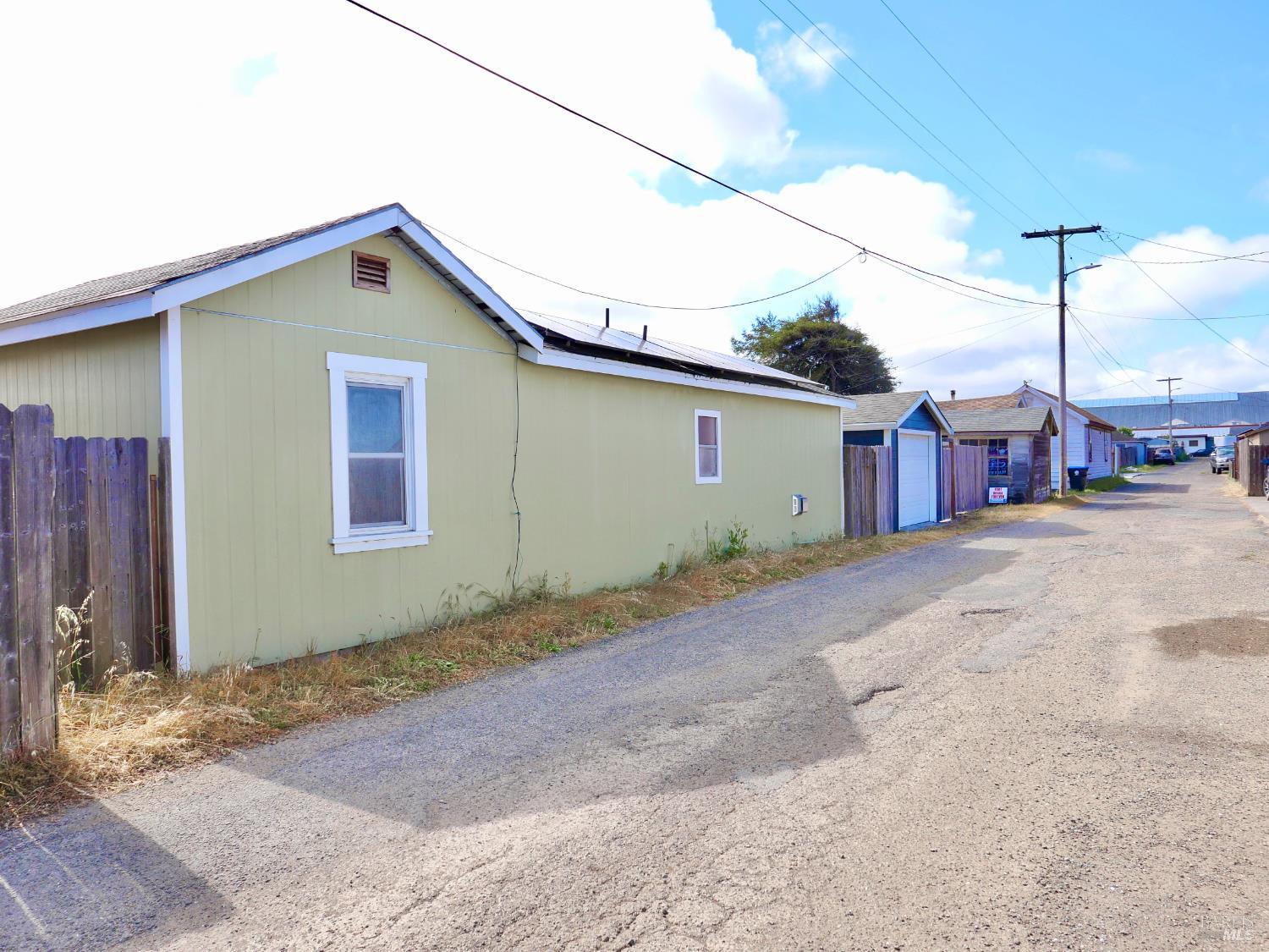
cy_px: 476
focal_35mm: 24
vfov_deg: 56.8
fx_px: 880
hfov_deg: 71.6
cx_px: 634
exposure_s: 1/250
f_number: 5.6
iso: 200
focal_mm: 10.9
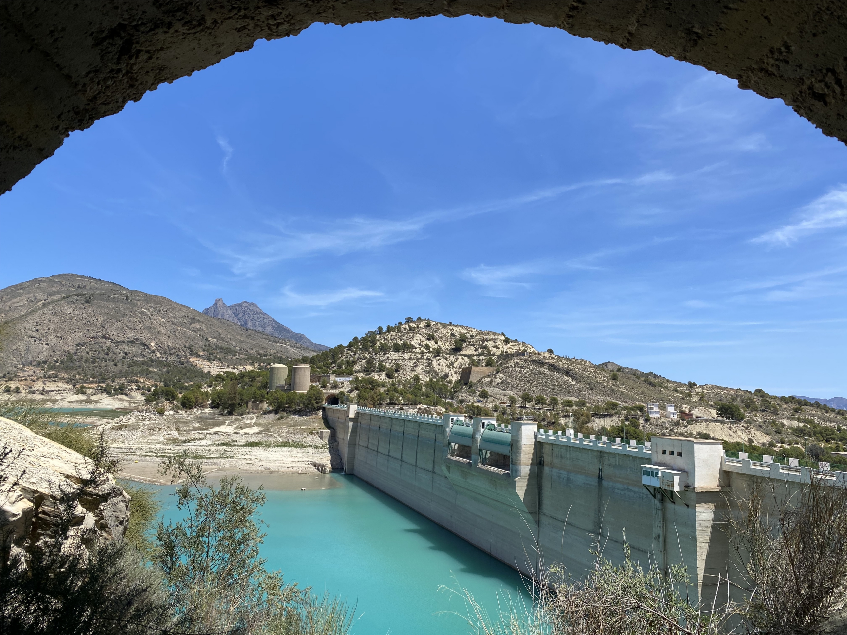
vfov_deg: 53.1
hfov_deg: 67.3
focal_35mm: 26
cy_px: 318
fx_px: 636
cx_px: 424
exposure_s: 1/3300
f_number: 1.8
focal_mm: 4.25
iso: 32
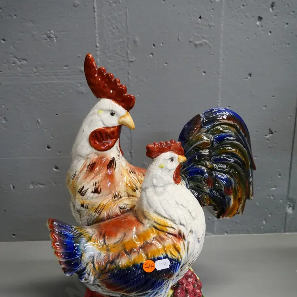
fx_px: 398
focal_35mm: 41
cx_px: 146
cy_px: 199
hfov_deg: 40.9
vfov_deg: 40.4
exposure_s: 1/60
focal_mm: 17
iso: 1600
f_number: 5.6
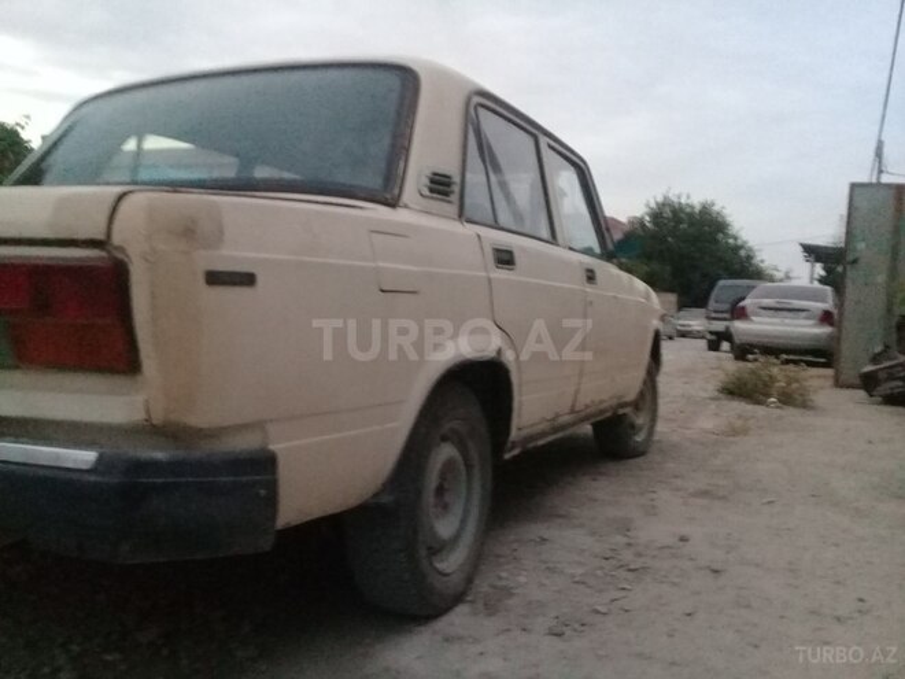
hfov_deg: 58.4
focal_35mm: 31
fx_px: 810
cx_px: 452
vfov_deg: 45.4
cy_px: 340
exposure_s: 1/17
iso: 500
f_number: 2.2
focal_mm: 3.3
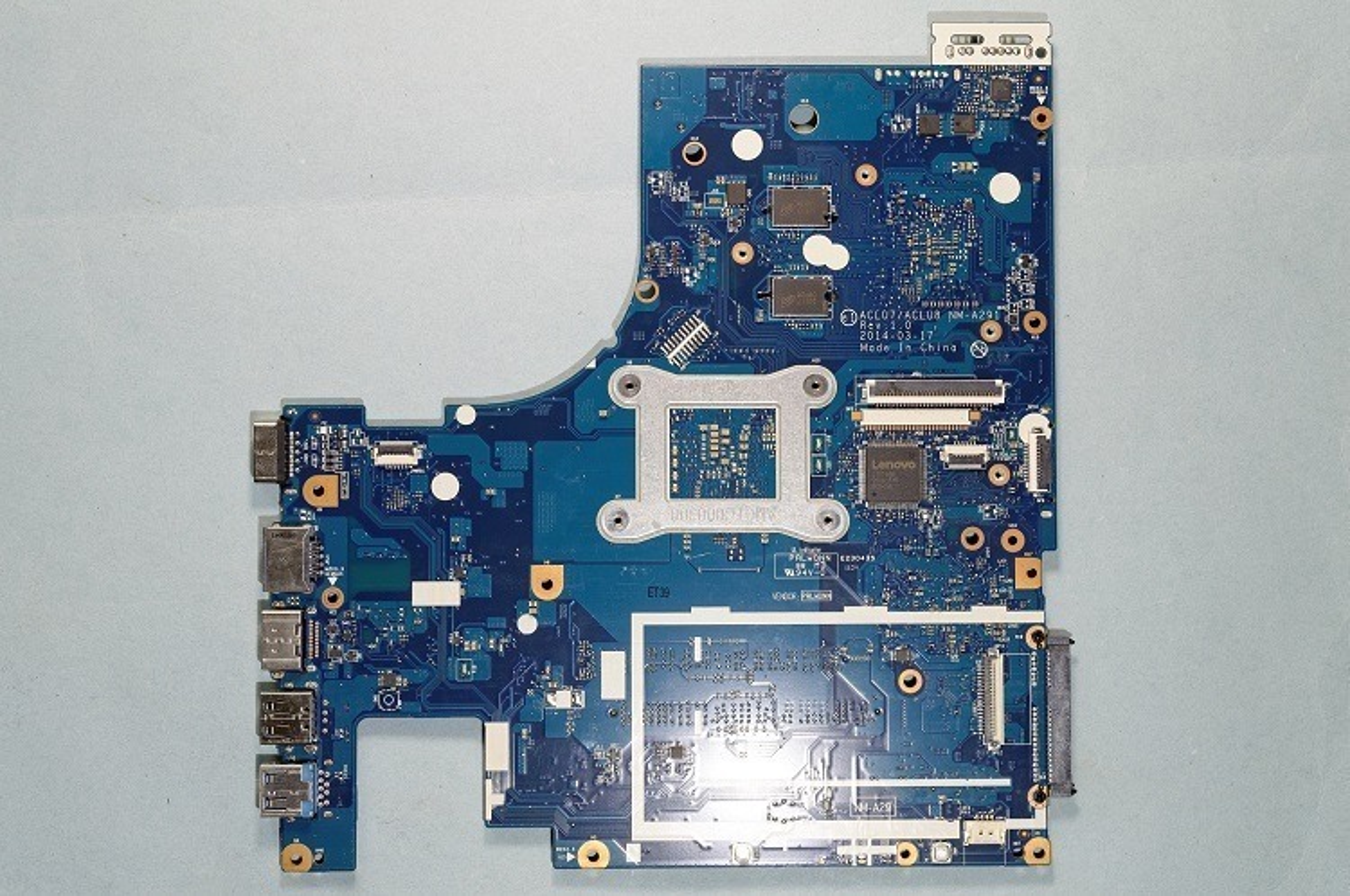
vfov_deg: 29.8
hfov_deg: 43.7
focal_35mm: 45
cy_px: 448
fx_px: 1685
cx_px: 675
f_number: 8
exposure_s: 1/5
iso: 100
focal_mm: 30
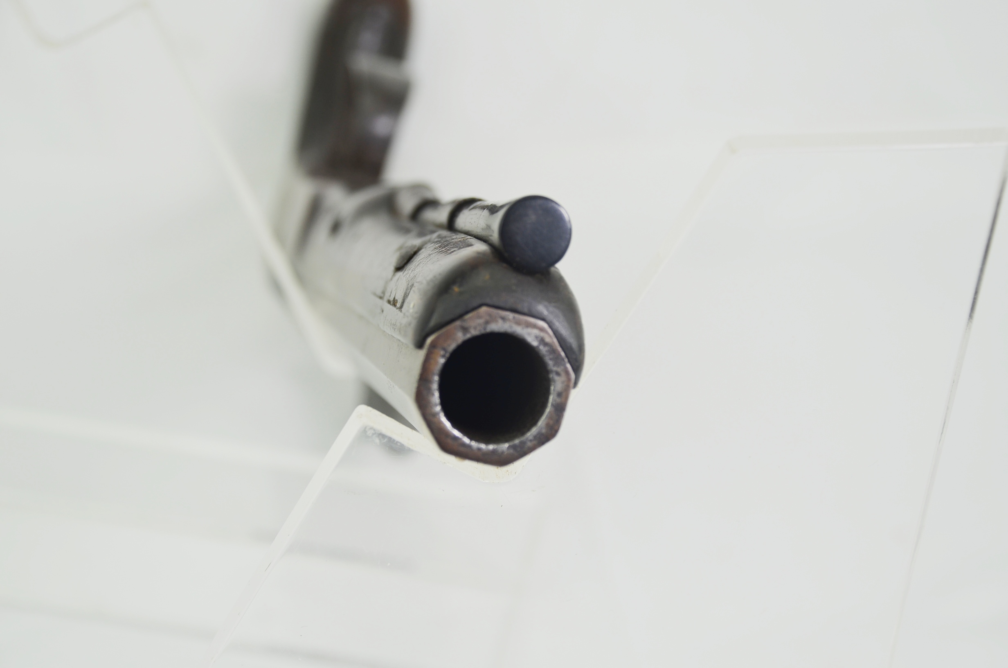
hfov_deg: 26.0
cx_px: 504
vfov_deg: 17.4
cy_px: 334
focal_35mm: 78
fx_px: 2179
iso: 200
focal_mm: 52
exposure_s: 1/160
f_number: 6.3
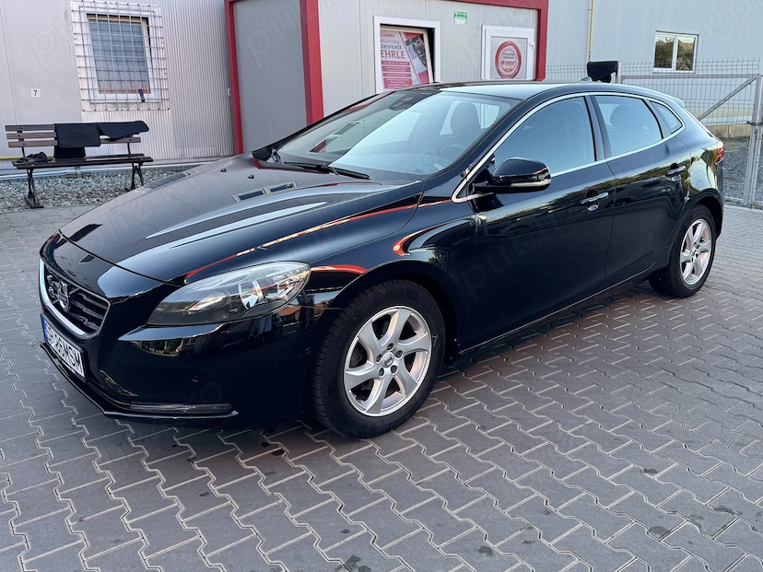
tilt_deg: -12.5
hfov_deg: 61.2
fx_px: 639
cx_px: 449
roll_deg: +0.4
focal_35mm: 29
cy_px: 235
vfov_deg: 48.0
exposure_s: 1/488
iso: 80
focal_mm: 6.76
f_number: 1.78
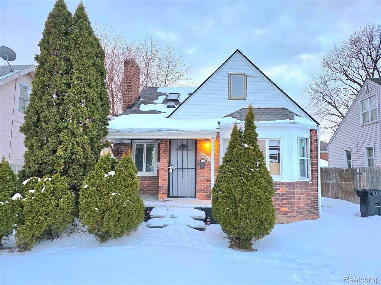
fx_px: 253
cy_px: 142
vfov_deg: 58.9
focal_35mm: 23
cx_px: 190
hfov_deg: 73.9
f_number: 1.7
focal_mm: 6.3
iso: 200
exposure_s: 1/182
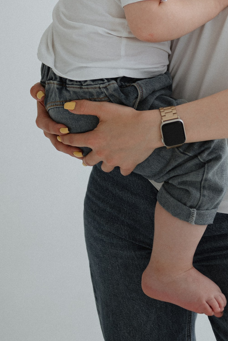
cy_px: -42
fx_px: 1301
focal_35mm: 137
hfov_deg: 9.9
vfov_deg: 14.6
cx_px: 231
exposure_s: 1/400
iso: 100
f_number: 1.8
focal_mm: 50
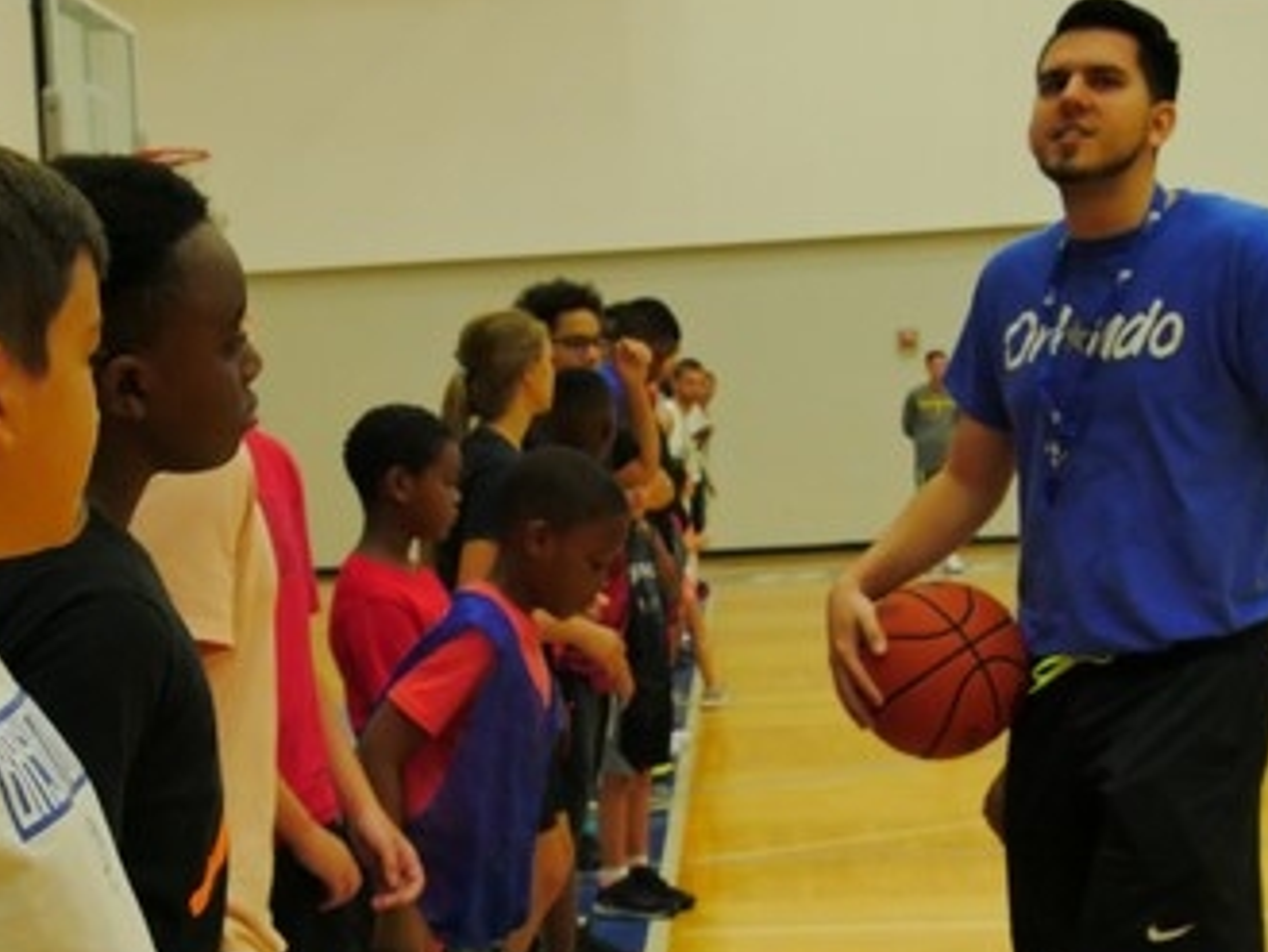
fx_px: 2418
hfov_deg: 29.2
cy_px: 640
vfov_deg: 22.2
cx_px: 457
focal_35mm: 66
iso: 3200
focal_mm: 17
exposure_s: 1/200
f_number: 5.6
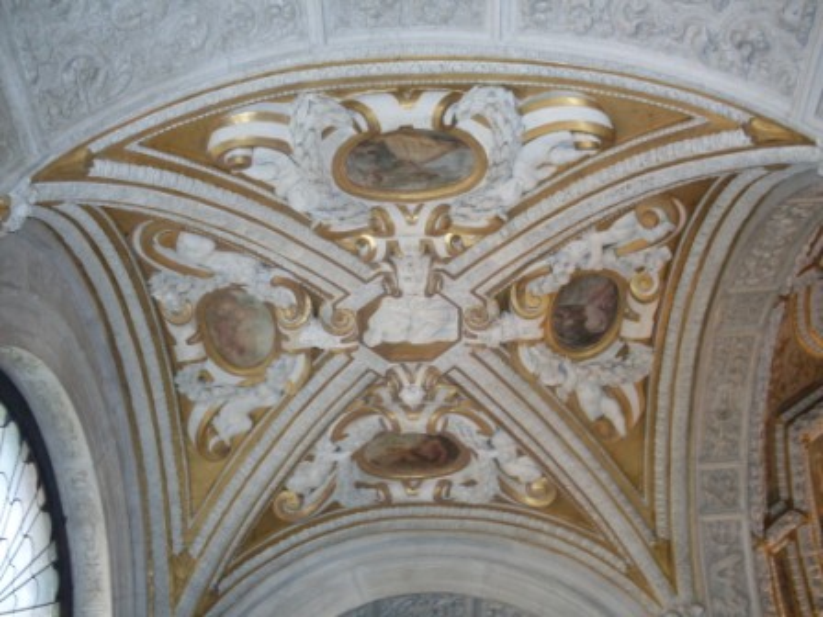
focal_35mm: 38
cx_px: 412
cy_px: 308
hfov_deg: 49.0
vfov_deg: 37.7
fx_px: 903
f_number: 2.8
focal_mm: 6.3
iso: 160
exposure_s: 1/45
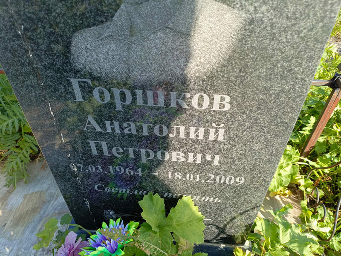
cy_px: 128
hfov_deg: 69.4
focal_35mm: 25
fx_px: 246
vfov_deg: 54.9
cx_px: 170
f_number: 1.69
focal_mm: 4.76
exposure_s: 1/250
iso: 112
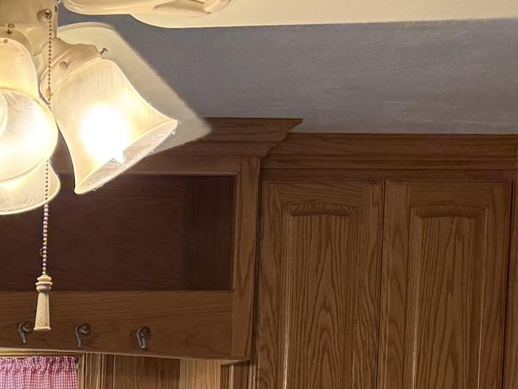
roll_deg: +0.6
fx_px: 1392
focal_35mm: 93
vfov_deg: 14.3
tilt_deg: -4.4
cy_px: 670
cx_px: -234
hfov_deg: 18.8
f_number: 1.78
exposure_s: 1/132
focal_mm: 6.76
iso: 160
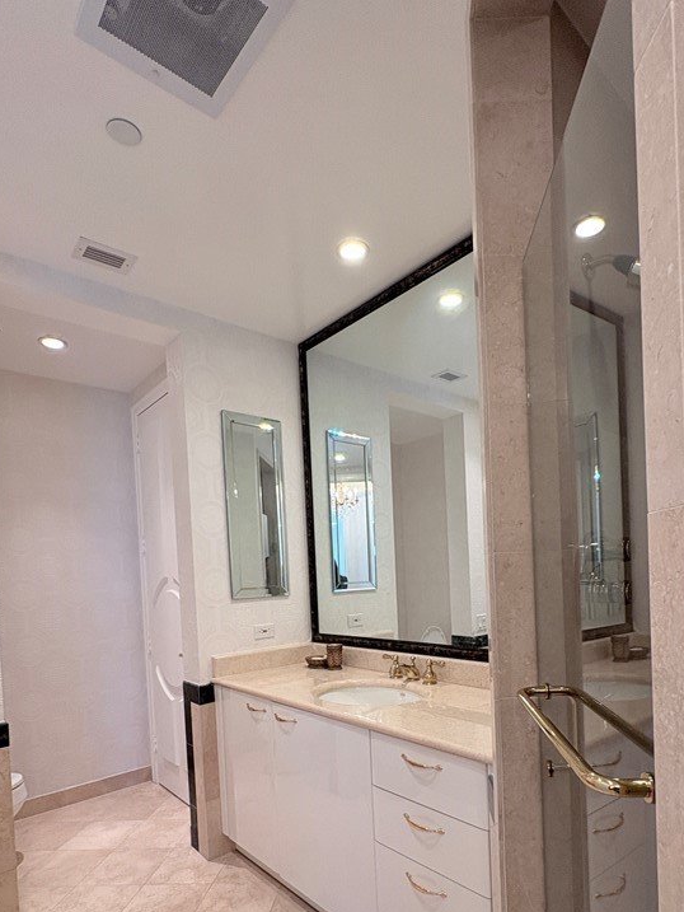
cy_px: 590
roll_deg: +2.8
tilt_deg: -1.3
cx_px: 380
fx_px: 527
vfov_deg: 79.6
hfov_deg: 65.8
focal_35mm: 20
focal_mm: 2.22
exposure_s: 1/60
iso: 160
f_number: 2.2
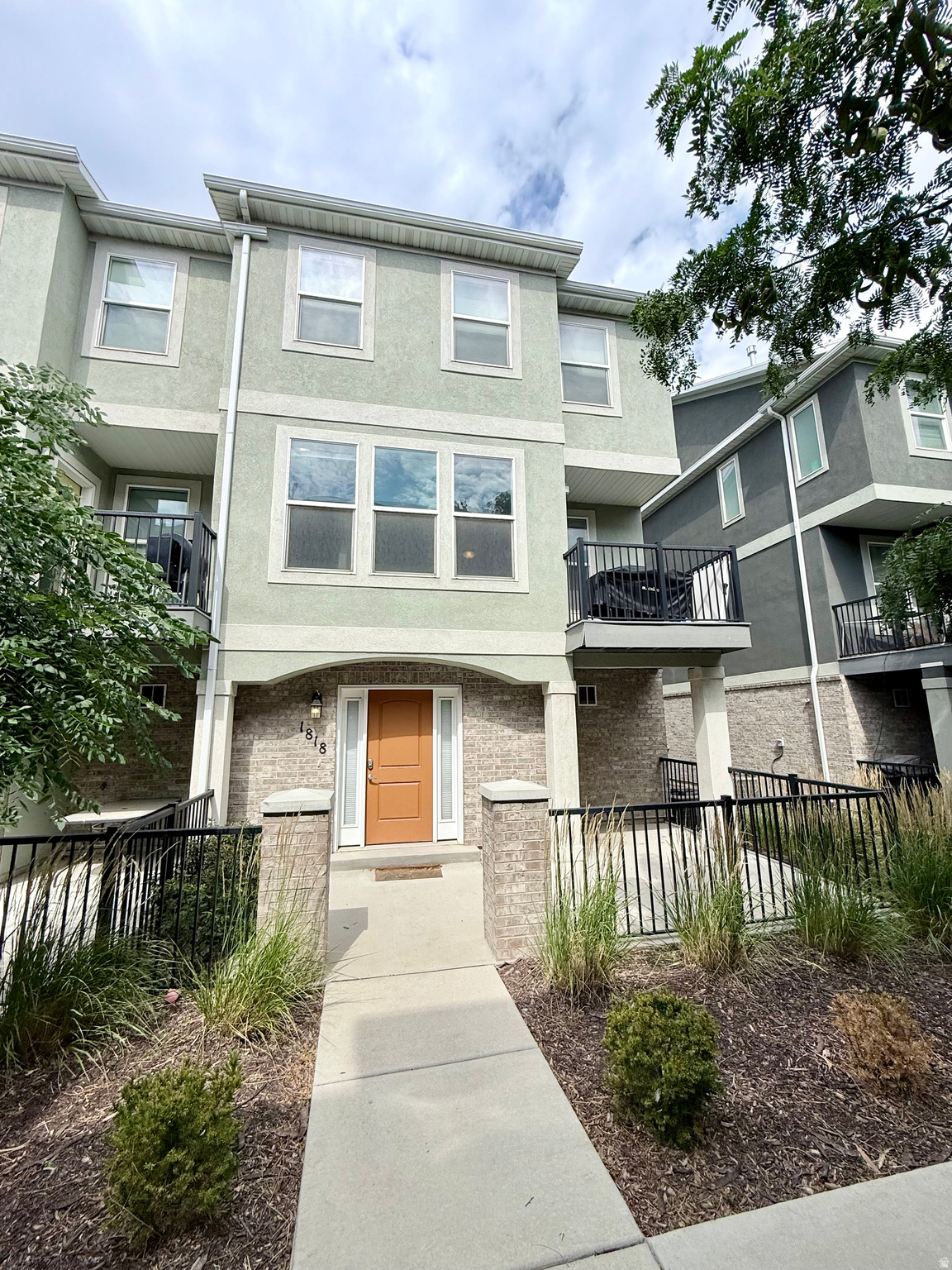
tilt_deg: +11.9
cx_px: 476
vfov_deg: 102.1
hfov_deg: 85.7
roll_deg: +0.8
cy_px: 635
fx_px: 513
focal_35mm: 14
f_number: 2.2
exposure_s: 1/2410
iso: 50
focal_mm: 2.22
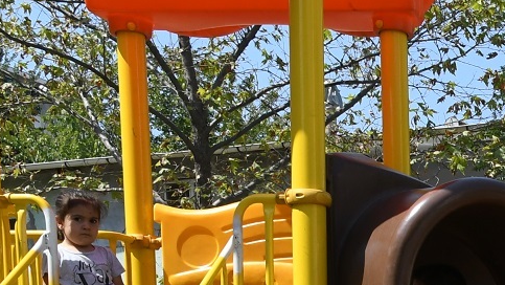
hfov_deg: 21.5
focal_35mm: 87
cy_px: 507
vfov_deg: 12.7
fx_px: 1165
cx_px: 697
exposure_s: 1/3200
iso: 640
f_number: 5.6
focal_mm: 16
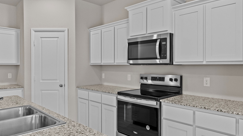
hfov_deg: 71.9
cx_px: 118
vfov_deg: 44.4
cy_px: 66
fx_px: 168
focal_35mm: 26
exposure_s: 1/8
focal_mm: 24
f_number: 7.1
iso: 640
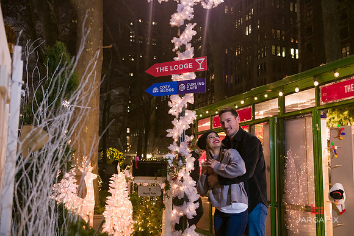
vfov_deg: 35.5
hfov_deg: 51.2
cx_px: 185
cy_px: 113
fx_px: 369
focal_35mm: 38
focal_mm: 36
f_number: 4
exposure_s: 1/125
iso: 2000
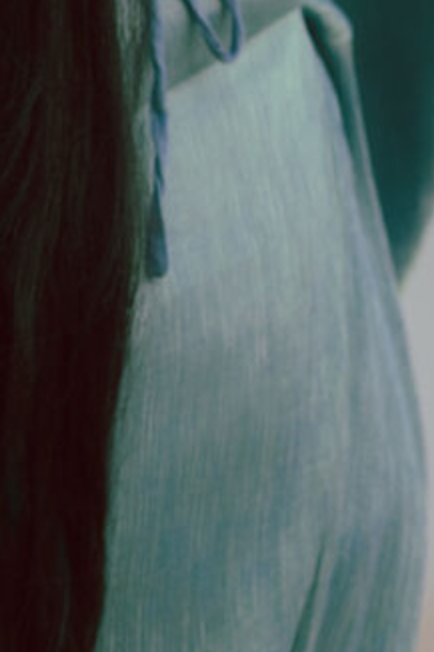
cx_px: -466
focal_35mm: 469
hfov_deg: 2.9
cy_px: -314
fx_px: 8489
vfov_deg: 4.4
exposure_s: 1/1250
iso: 100
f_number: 3.5
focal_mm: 85
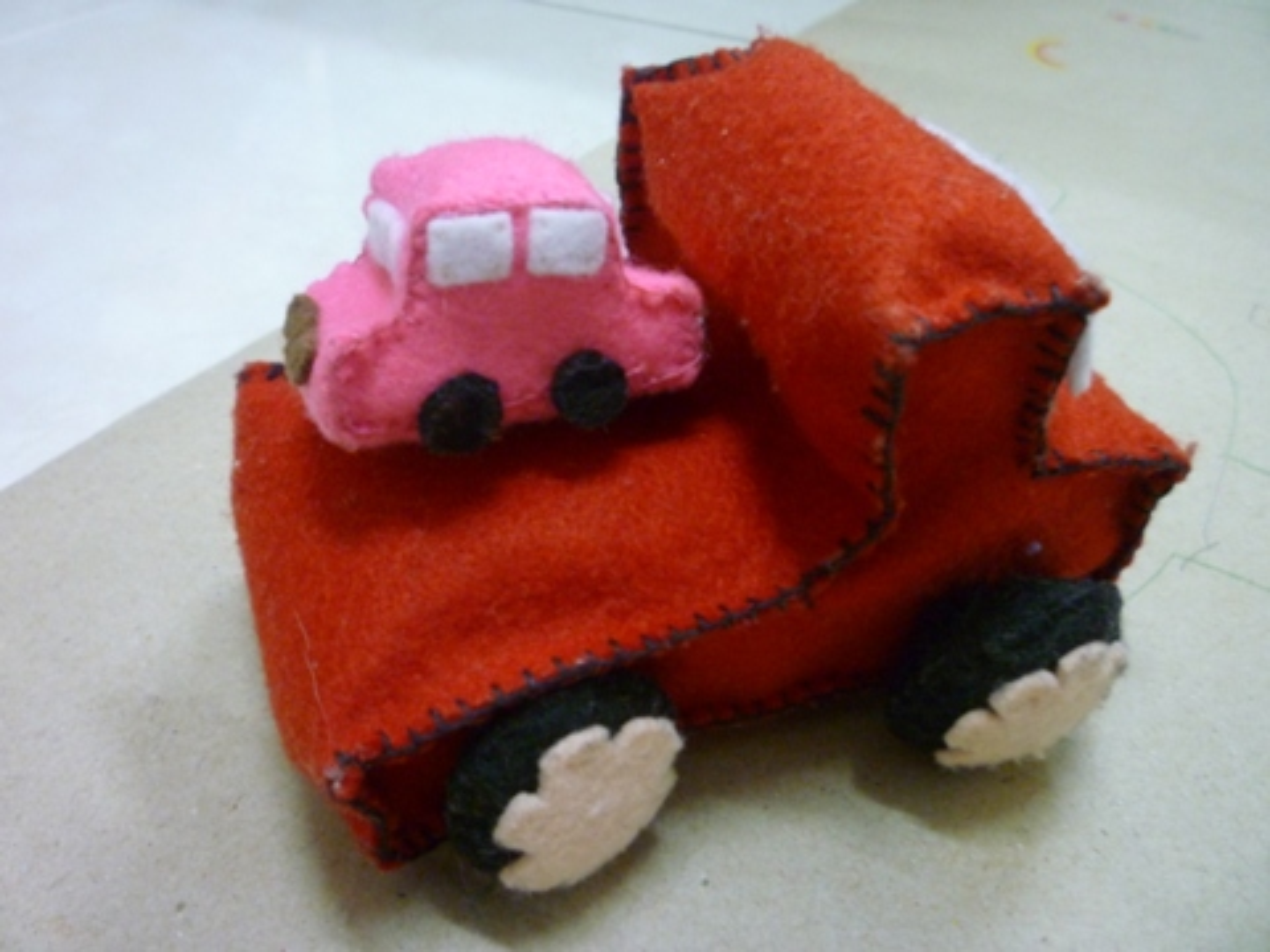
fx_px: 1064
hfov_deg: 61.7
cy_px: 476
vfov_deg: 48.2
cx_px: 635
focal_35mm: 29
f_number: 3.3
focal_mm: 5.2
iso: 400
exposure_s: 1/5
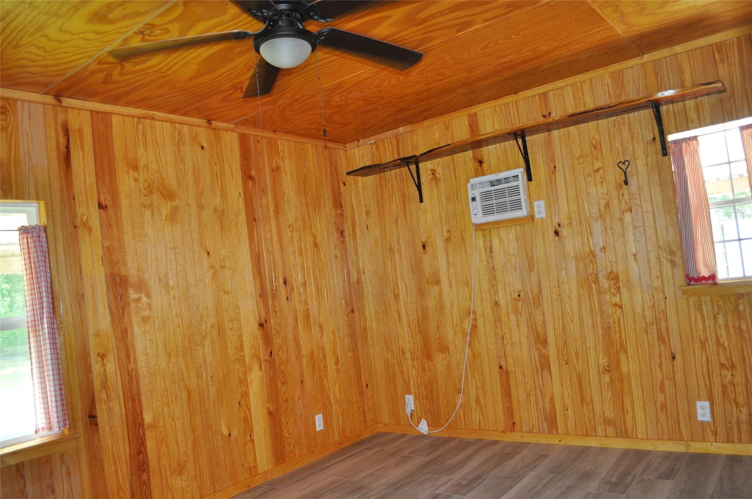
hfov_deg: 67.4
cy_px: 250
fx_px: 563
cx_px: 376
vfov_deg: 47.8
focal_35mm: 27
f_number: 3.5
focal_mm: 18
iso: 800
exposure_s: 1/60
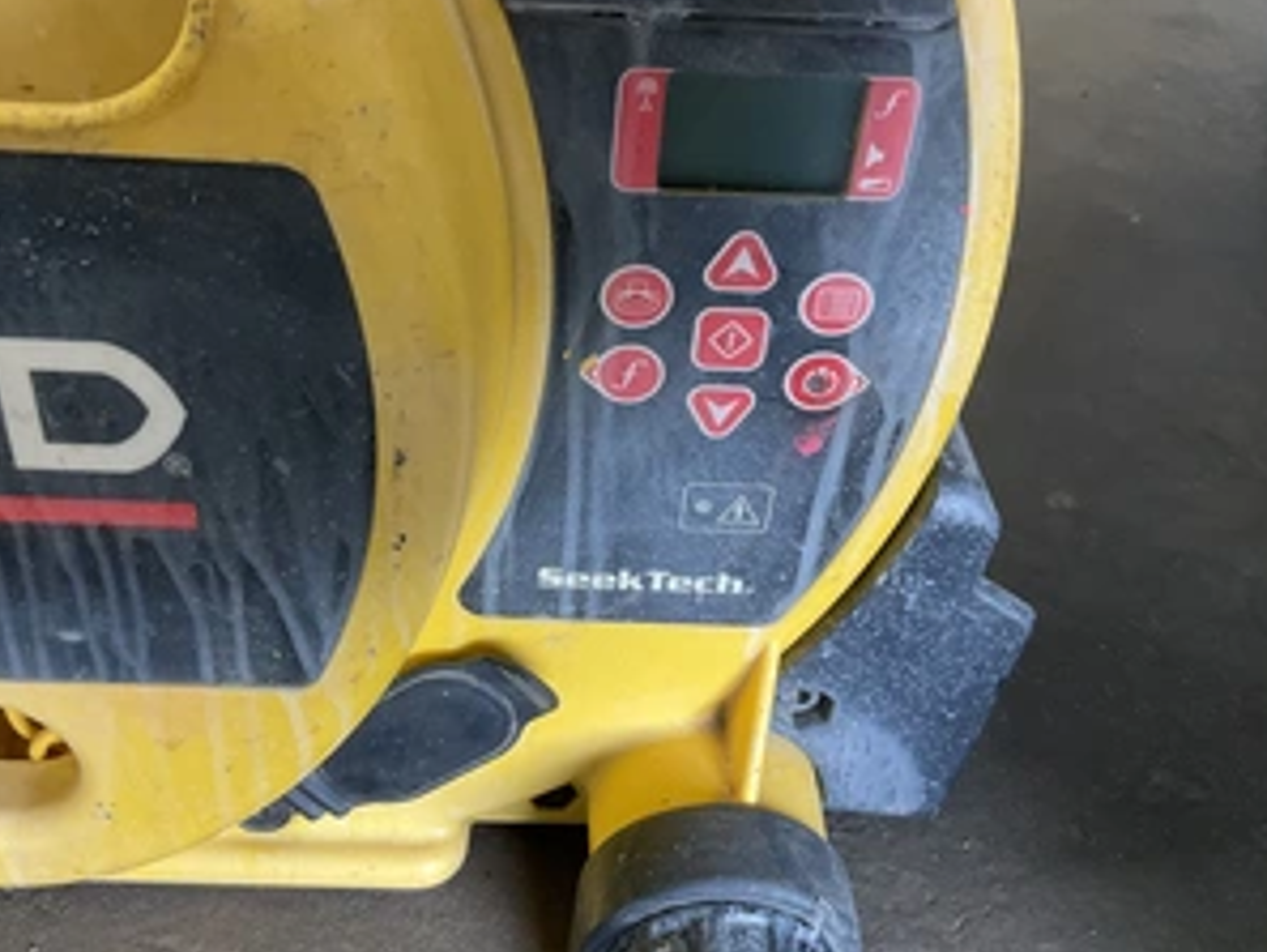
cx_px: 546
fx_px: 1428
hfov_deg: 47.7
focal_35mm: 39
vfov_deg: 36.8
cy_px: 470
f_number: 1.8
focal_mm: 3
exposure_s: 1/60
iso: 80
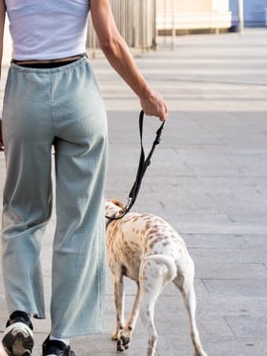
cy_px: 143
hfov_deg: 8.0
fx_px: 1852
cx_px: -203
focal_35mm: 180
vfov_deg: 11.0
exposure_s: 1/500
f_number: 2.8
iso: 160
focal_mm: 37.6
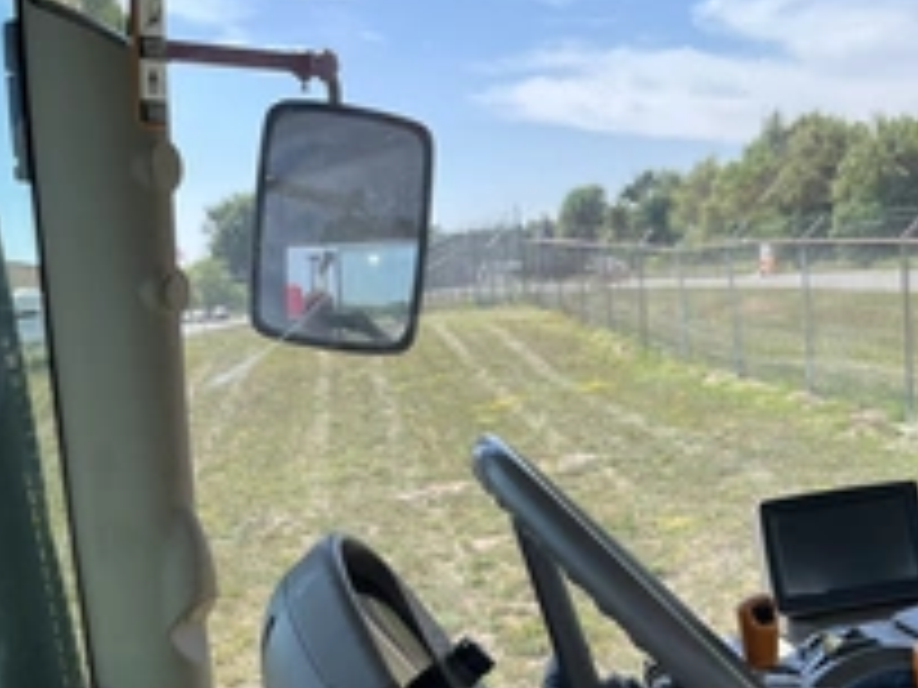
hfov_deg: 37.2
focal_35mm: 51
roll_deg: +5.9
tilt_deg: -13.8
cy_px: 643
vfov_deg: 27.4
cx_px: 598
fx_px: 1352
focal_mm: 5.1
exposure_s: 1/1325
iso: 50
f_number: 1.6
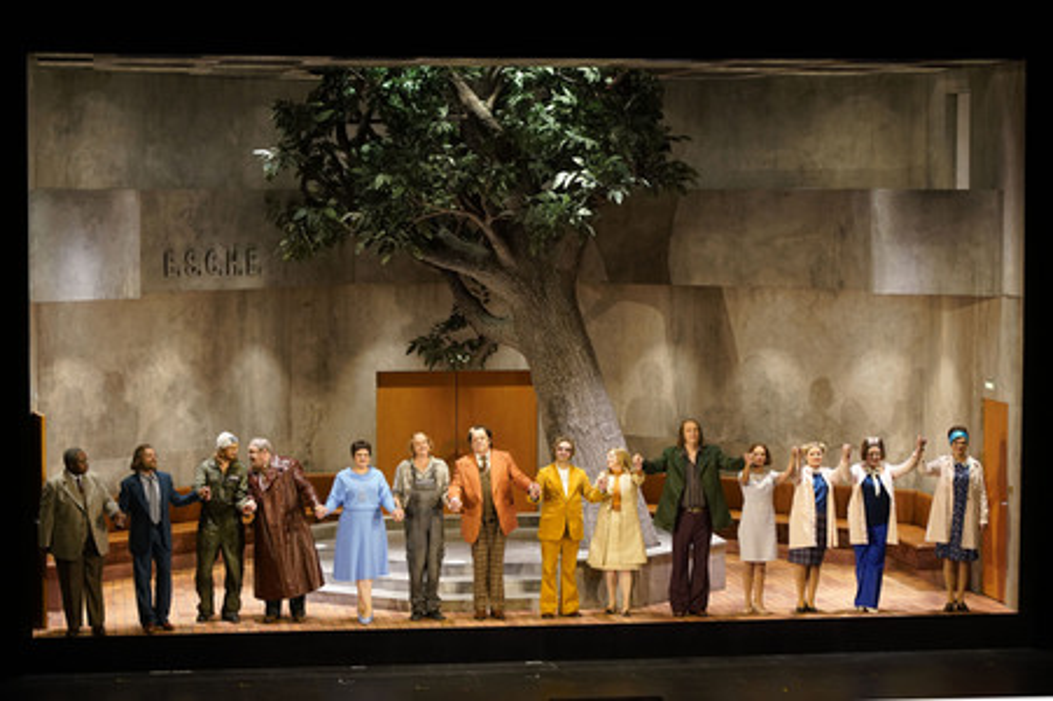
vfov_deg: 15.7
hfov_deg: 23.4
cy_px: 350
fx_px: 2543
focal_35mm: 87
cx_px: 526
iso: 1600
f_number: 5.6
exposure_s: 1/125
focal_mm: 87
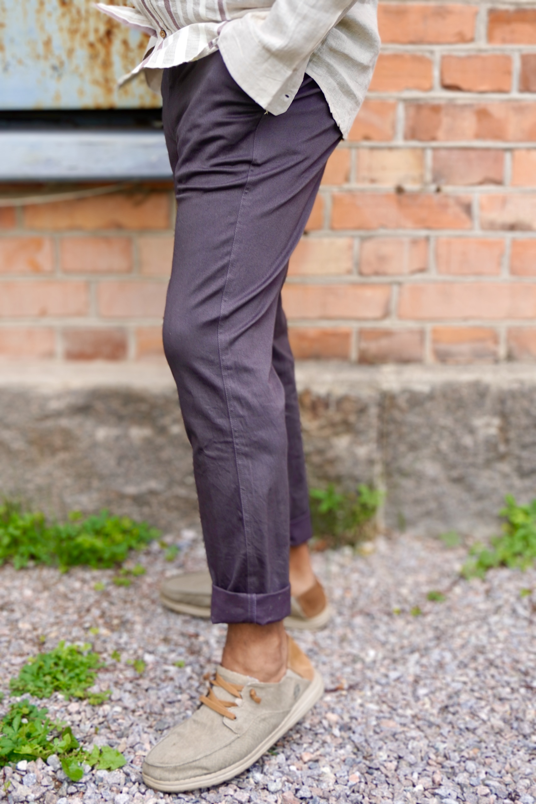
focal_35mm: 51
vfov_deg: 38.9
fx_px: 1139
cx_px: 268
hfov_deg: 26.5
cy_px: 402
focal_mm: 34
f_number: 5.6
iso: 100
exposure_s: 1/200
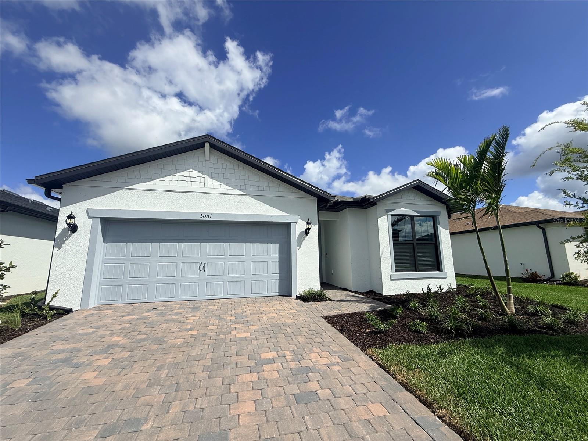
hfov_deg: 102.1
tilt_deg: +9.8
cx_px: 294
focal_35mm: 14
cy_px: 220
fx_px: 238
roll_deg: +1.5
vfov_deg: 85.7
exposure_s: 1/3891
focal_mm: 2.22
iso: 50
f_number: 2.2
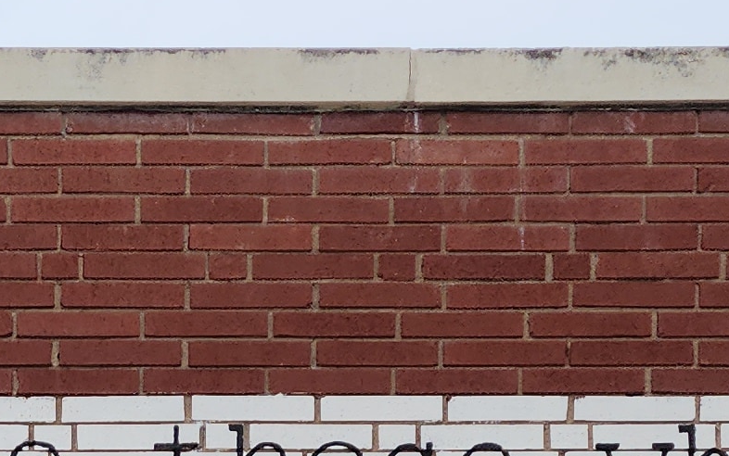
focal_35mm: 124
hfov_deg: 16.2
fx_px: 2465
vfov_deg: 9.4
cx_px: -142
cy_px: 1111
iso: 12
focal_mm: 6.4
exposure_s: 1/591
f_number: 1.8
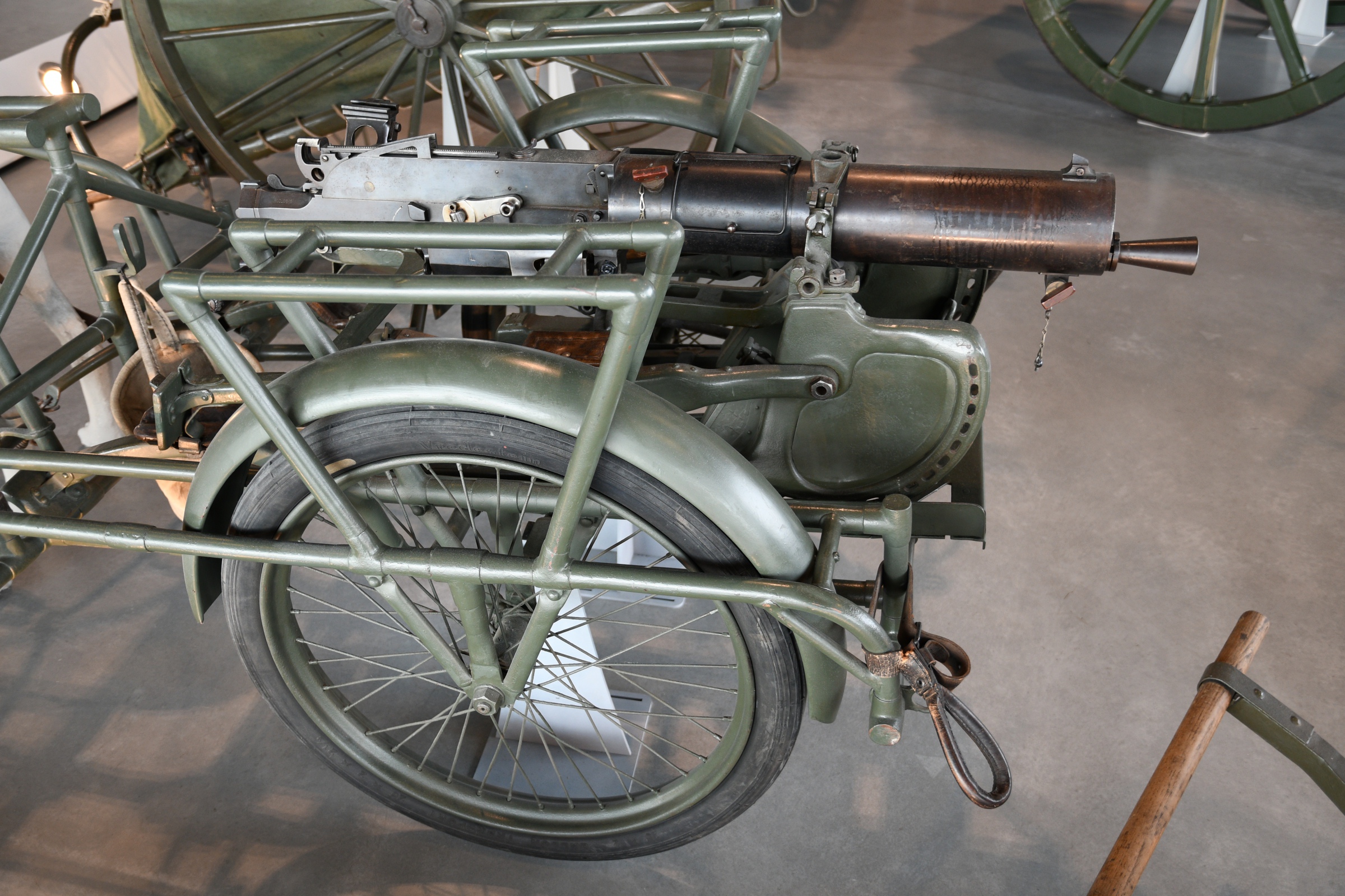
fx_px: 1121
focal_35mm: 30
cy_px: 448
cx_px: 672
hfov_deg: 61.9
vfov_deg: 43.6
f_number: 3.2
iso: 320
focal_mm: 20
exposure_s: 1/40
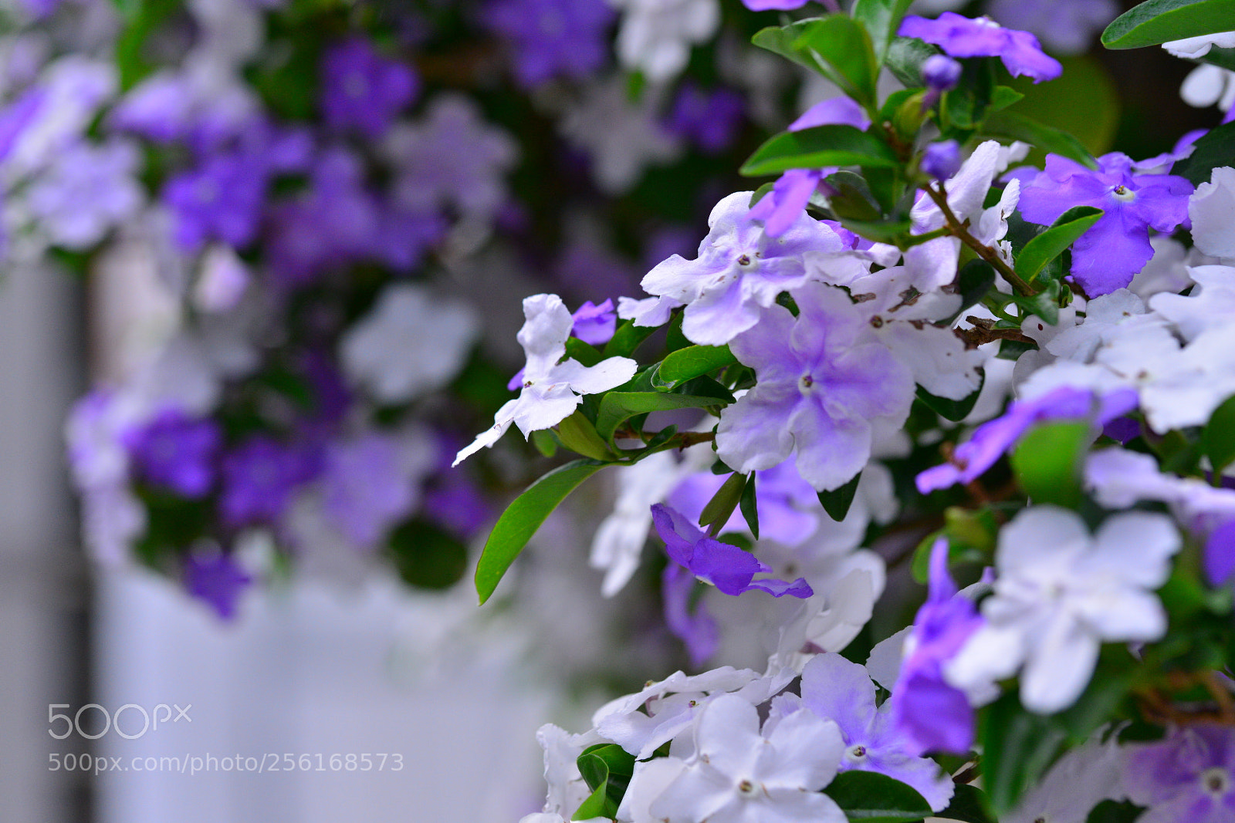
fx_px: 3088
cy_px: 412
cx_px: 618
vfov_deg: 15.2
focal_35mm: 90
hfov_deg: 22.6
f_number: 5.6
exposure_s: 1/1250
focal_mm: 90
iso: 1000
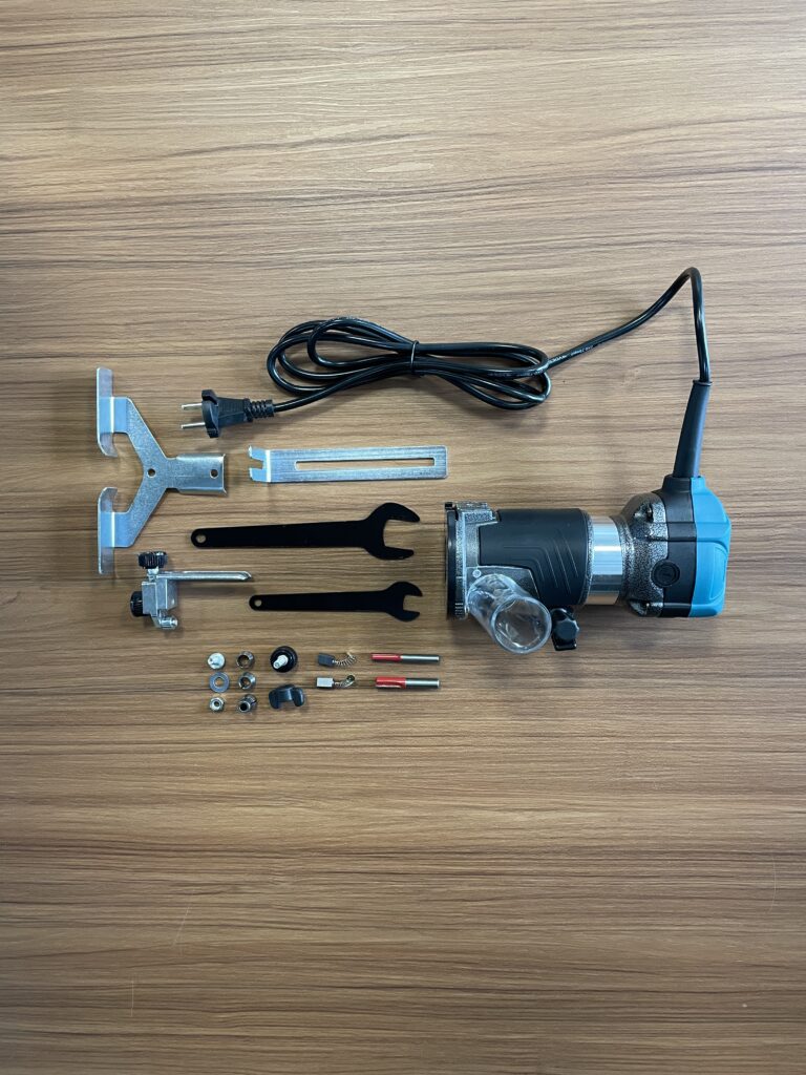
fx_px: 807
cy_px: 538
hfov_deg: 53.1
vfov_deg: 67.3
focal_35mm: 26
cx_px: 403
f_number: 1.6
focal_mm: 4.2
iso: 160
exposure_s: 1/50
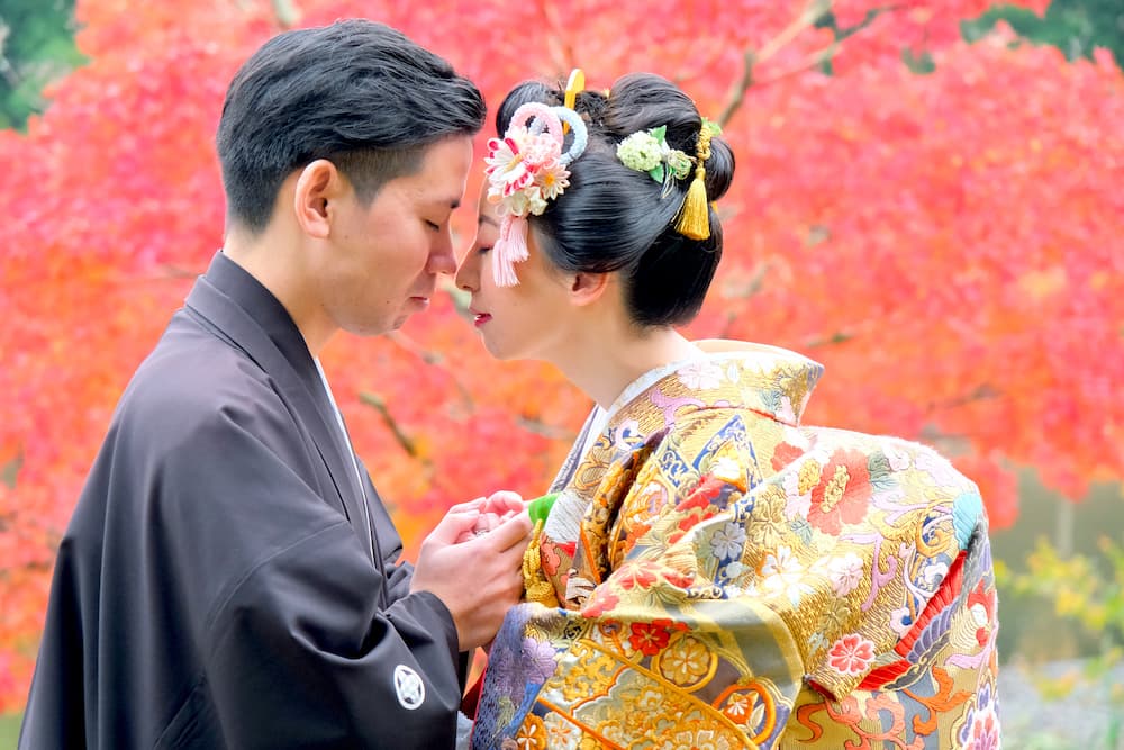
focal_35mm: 120
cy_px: 375
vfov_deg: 11.4
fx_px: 3747
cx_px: 562
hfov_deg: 17.1
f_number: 4.5
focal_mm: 80
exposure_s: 1/160
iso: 1600
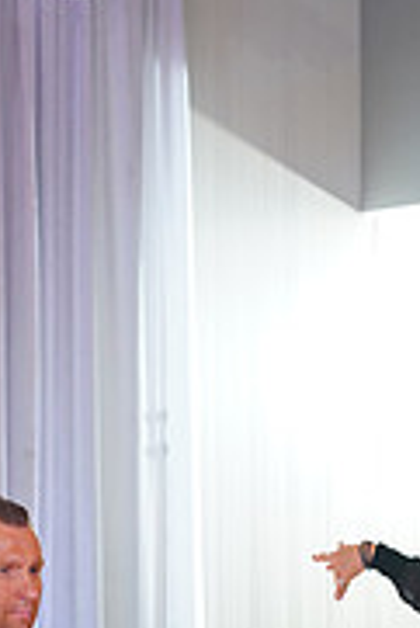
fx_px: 5868
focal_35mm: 336
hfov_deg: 4.1
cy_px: 940
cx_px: 331
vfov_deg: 6.1
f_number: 5.6
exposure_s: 1/160
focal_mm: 105
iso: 1600
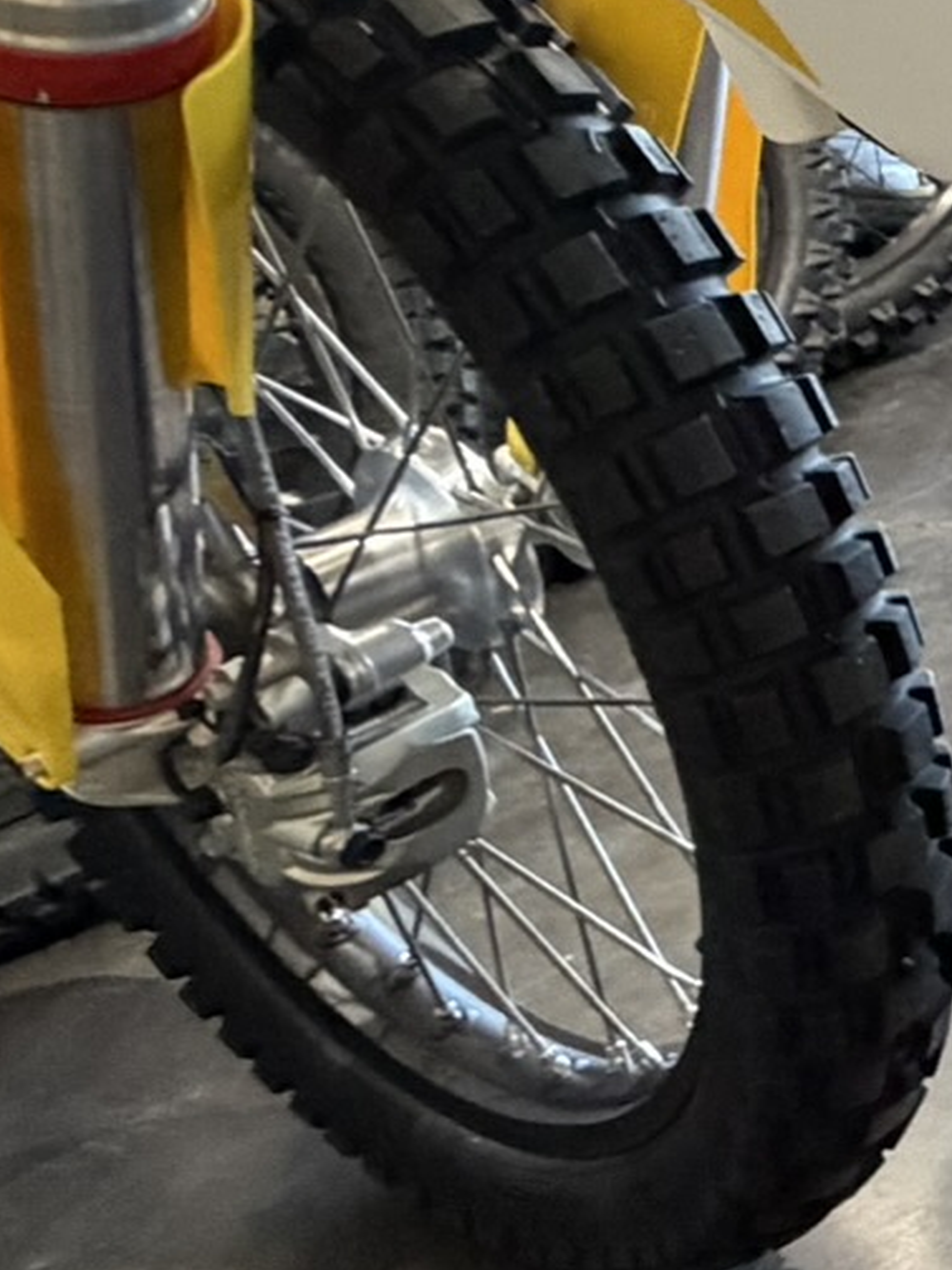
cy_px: 149
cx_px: 2091
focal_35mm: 57
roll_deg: +2.4
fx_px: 2091
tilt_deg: -17.5
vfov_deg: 32.3
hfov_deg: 16.4
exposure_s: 1/60
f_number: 2.2
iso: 500
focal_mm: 2.22
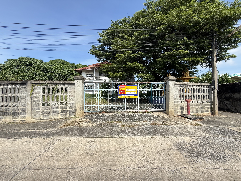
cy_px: 90
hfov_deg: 102.1
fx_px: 97
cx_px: 120
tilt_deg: +2.0
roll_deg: +0.8
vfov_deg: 85.7
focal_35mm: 14
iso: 50
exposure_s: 1/914
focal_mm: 2.22
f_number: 2.2
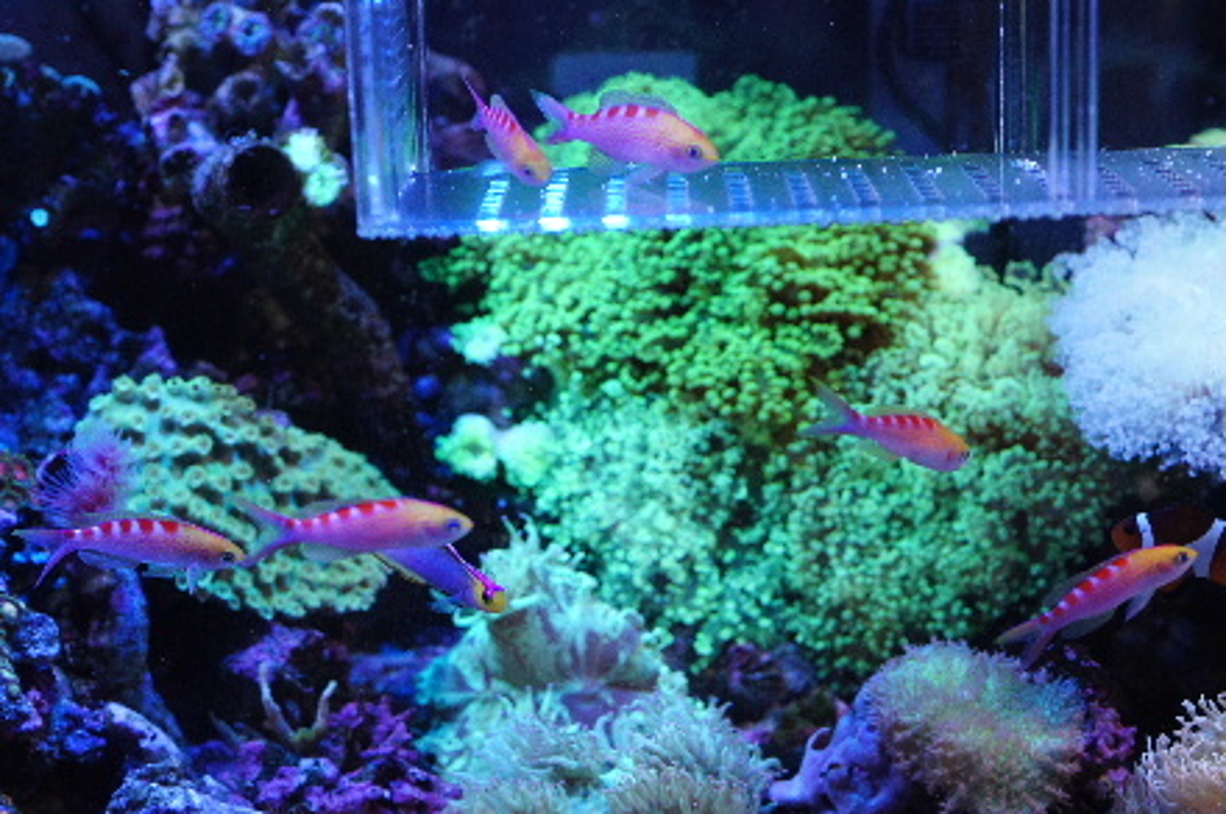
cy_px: 407
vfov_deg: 18.1
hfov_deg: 27.0
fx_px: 2550
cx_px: 613
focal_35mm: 75
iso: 1600
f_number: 5.6
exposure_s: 1/250
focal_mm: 50
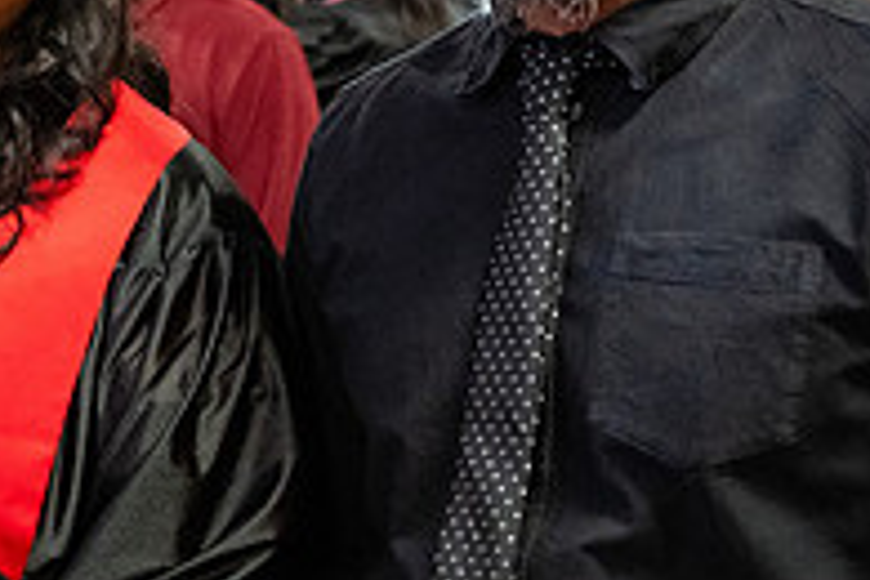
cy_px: 72
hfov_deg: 19.8
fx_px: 2392
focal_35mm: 99
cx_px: -63
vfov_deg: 13.7
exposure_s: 1/160
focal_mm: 28
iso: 4000
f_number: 2.8
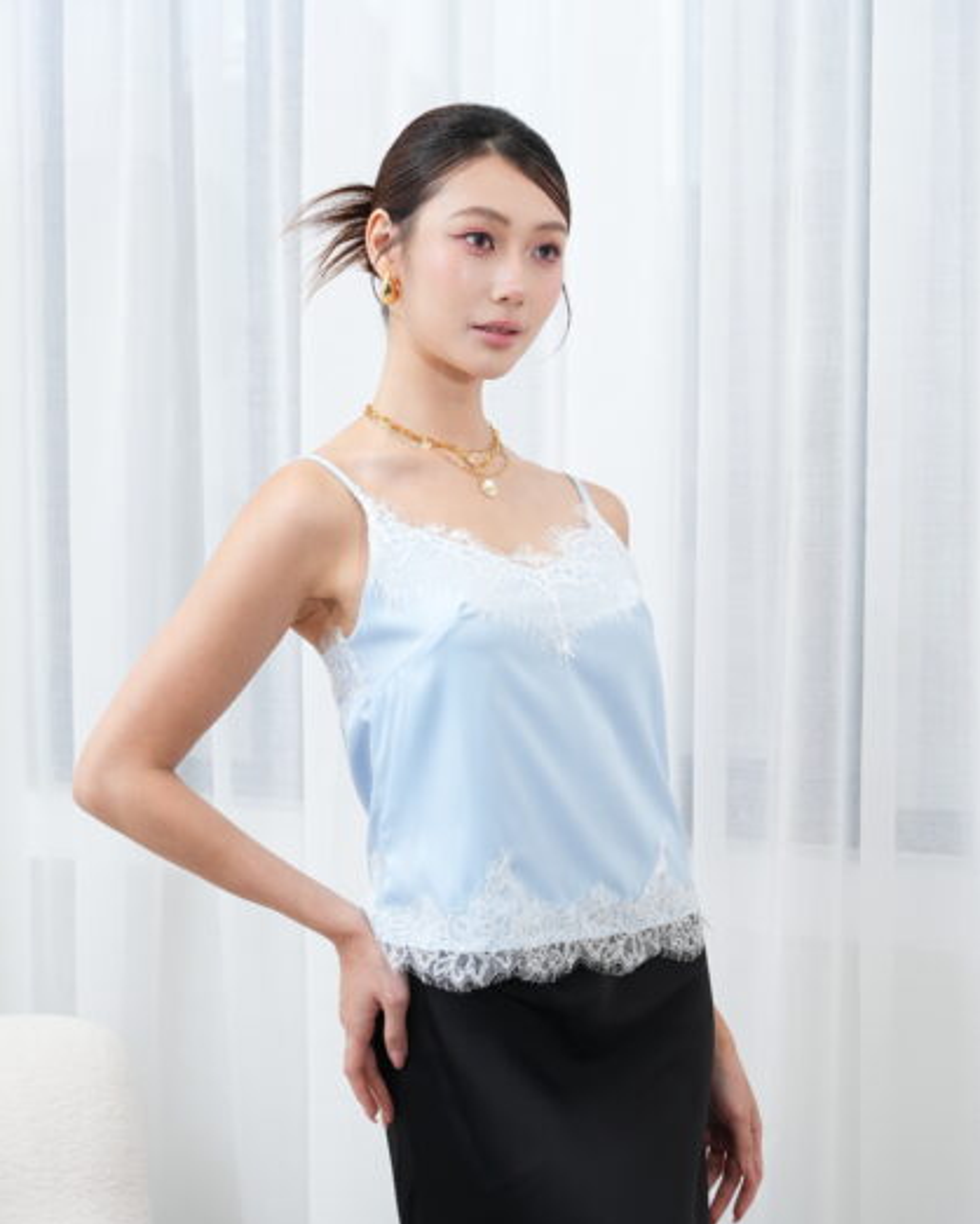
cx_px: 490
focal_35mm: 77
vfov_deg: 24.7
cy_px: 680
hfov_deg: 19.9
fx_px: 2790
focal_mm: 68
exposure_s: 1/200
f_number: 5
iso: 400
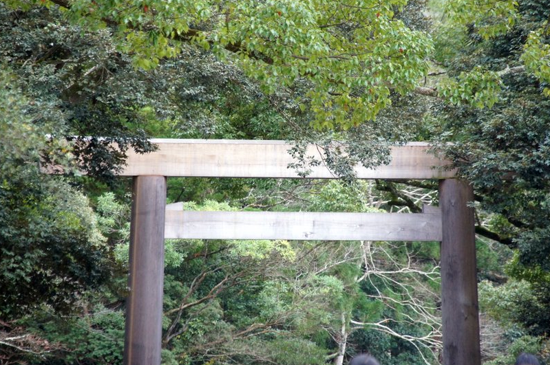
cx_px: 256
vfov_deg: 4.6
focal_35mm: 296
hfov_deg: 7.0
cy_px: 162
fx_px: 4511
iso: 1600
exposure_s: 1/320
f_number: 6.3
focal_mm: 175
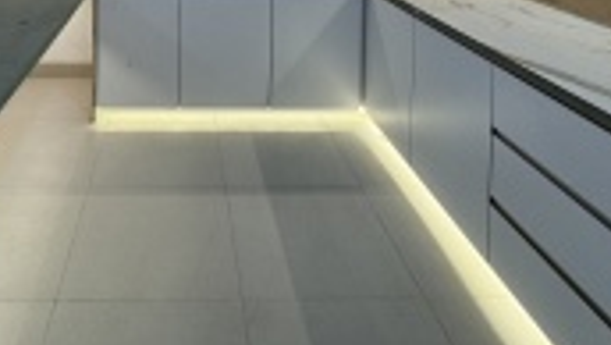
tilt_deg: -1.9
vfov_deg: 29.4
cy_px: -107
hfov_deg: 59.3
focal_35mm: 32
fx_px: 519
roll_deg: -0.9
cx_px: 195
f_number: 2.2
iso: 100
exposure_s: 1/100
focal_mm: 2.22
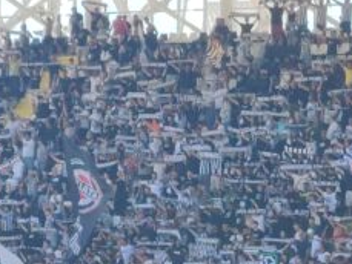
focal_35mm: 400
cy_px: 301
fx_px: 4070
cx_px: 350
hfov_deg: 4.9
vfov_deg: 3.7
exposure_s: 1/220
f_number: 2.4
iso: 50
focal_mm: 8.67
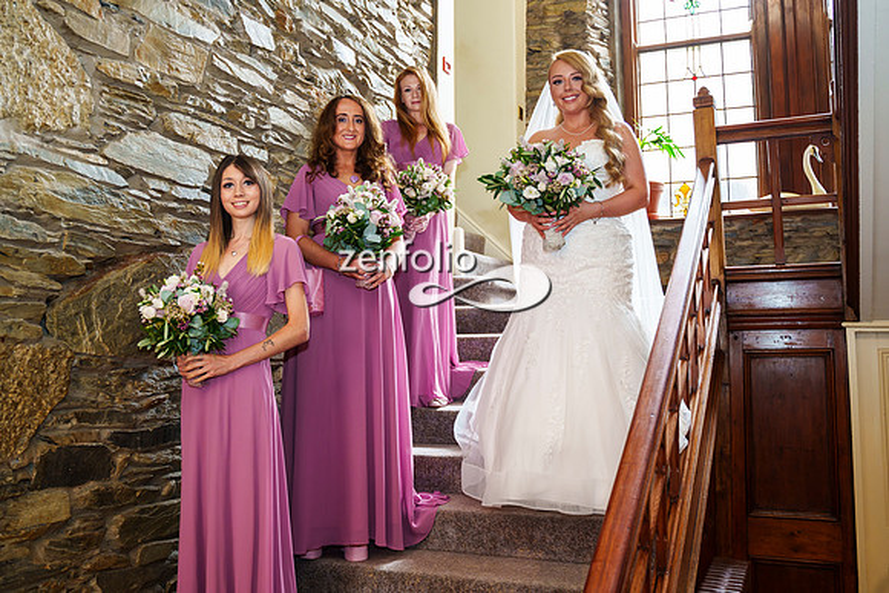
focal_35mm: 34
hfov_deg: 55.2
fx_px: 847
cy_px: 254
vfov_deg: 38.5
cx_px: 381
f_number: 2.8
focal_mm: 30
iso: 800
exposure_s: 1/60
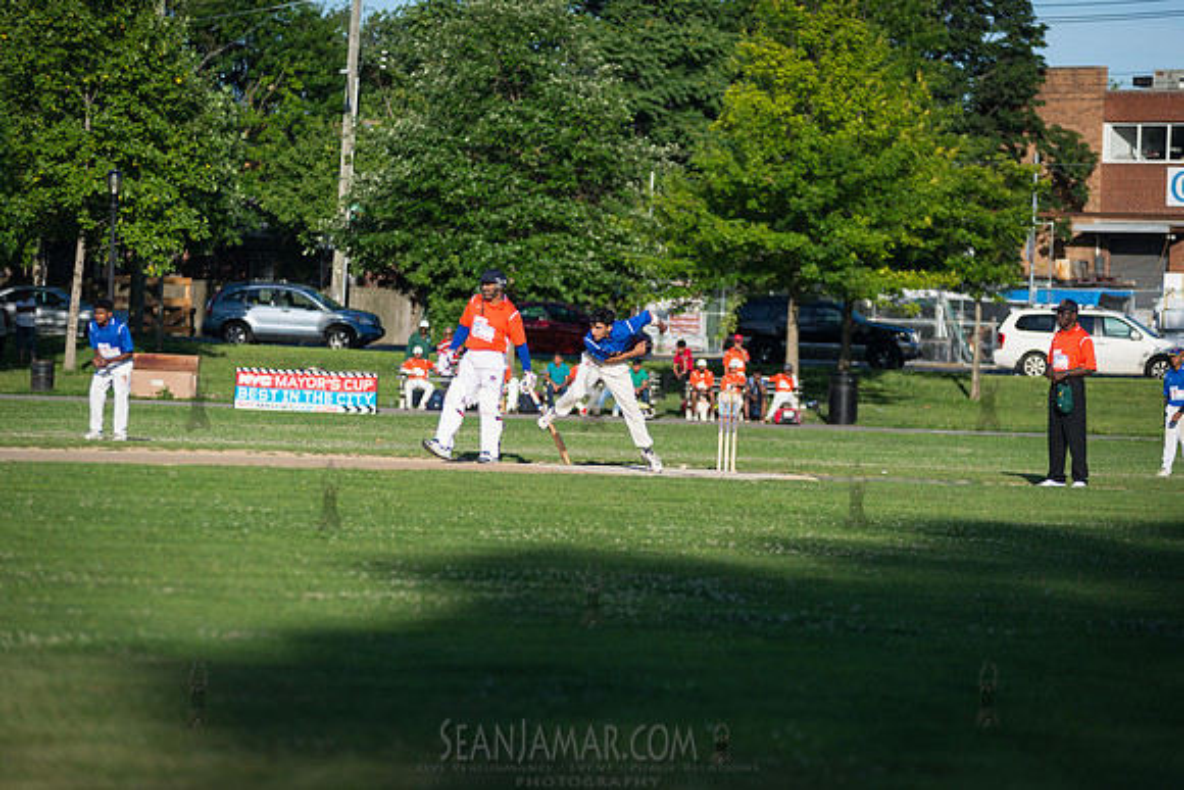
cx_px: 592
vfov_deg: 9.5
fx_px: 4770
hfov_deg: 14.2
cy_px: 395
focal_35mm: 145
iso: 200
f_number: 2.8
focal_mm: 145
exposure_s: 1/3200
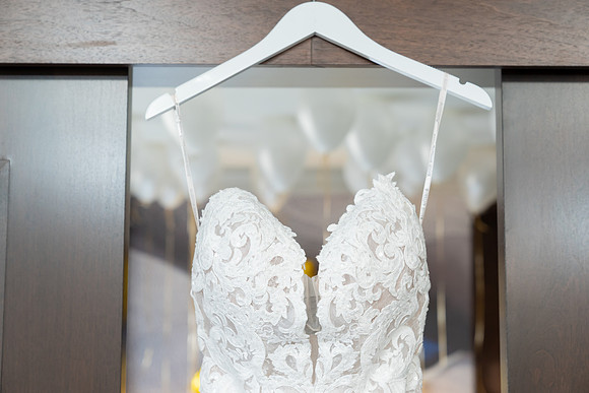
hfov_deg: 32.2
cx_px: 294
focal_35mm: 62
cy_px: 196
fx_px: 1020
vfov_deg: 21.8
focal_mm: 62
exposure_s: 1/100
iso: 800
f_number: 4
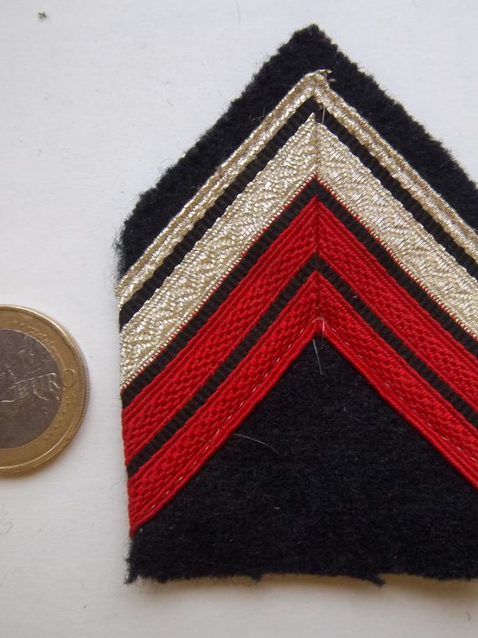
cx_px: 284
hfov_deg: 37.6
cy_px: 314
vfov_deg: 49.0
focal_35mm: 38
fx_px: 699
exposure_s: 1/40
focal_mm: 5.05
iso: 64
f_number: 3.5
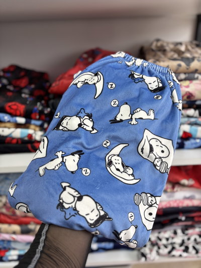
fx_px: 201
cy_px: 134
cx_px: 100
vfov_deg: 67.3
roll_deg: +2.5
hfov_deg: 53.1
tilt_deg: -23.7
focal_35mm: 26
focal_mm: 5.96
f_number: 1.6
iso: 80
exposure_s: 1/121
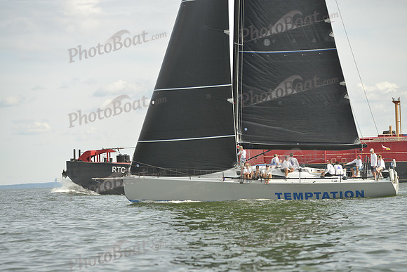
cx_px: 204
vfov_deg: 9.8
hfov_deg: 14.7
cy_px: 136
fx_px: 1583
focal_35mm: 140
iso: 200
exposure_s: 1/1250
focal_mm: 140
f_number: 4.5
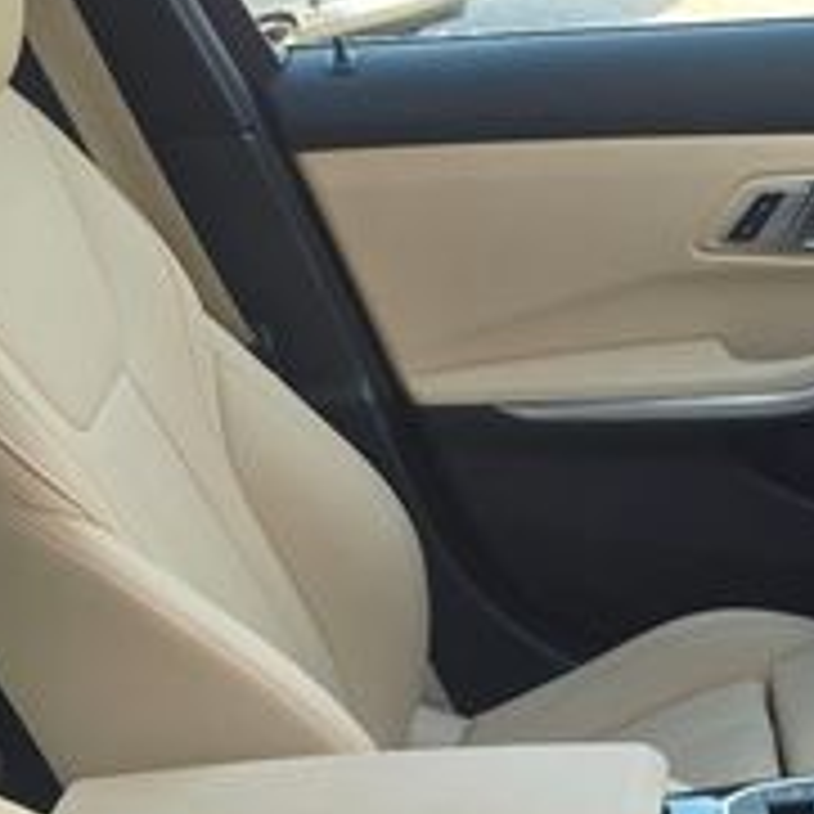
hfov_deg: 23.2
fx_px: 1916
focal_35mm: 72
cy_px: 1043
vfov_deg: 21.7
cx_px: 765
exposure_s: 1/180
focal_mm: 6.3
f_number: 1.7
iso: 80
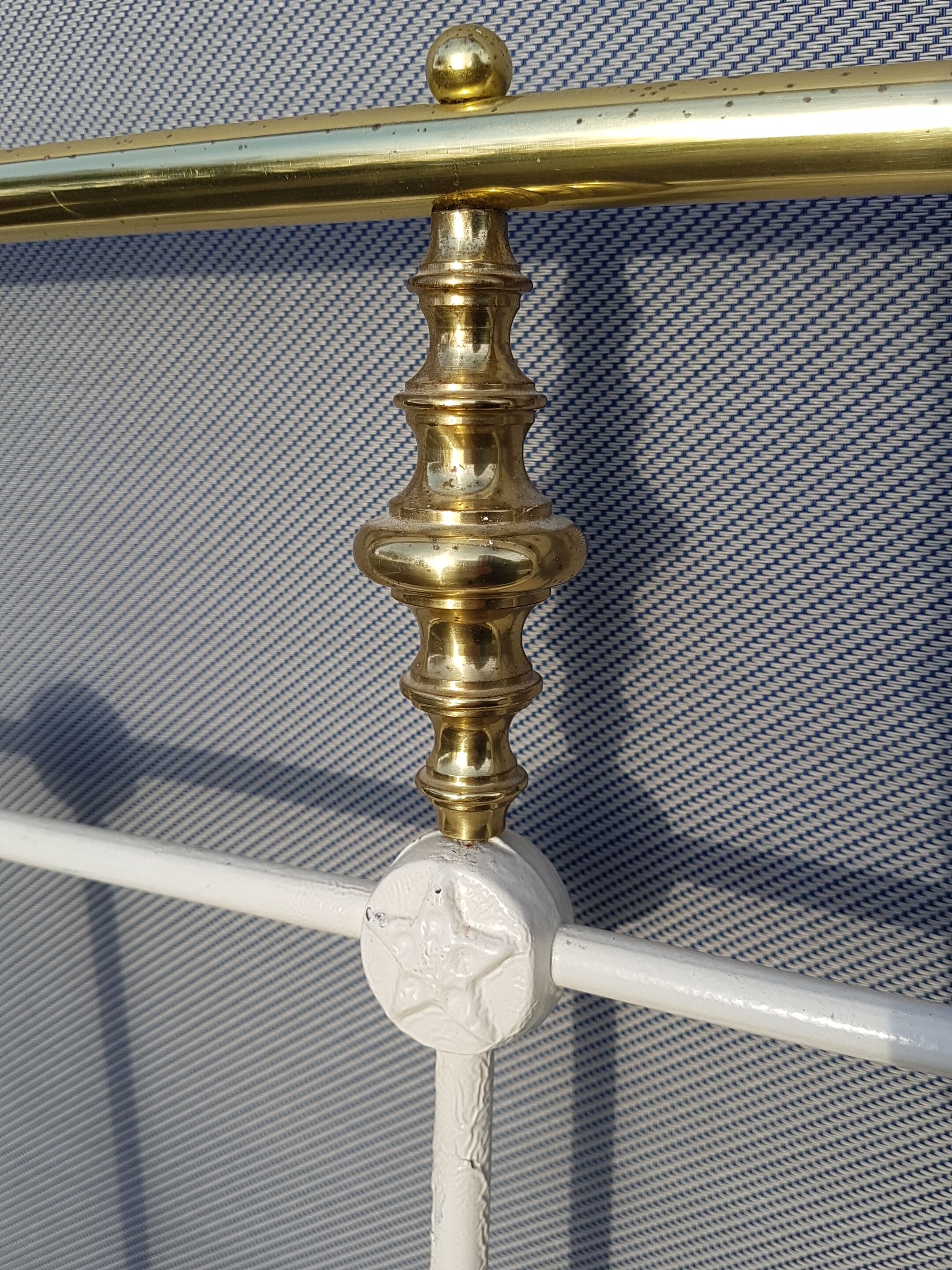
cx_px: 476
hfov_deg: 53.1
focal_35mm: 26
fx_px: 953
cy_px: 635
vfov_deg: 67.3
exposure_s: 1/594
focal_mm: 4.2
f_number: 1.7
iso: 40
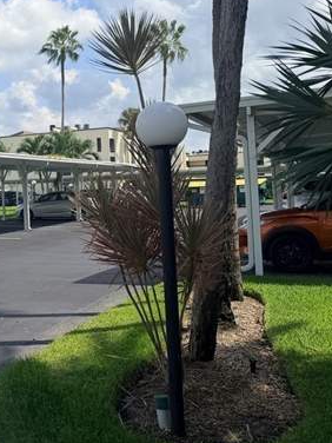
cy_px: 167
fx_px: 652
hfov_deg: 25.1
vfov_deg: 37.3
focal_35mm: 51
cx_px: -89
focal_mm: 6.76
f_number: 1.78
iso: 80
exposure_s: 1/7353
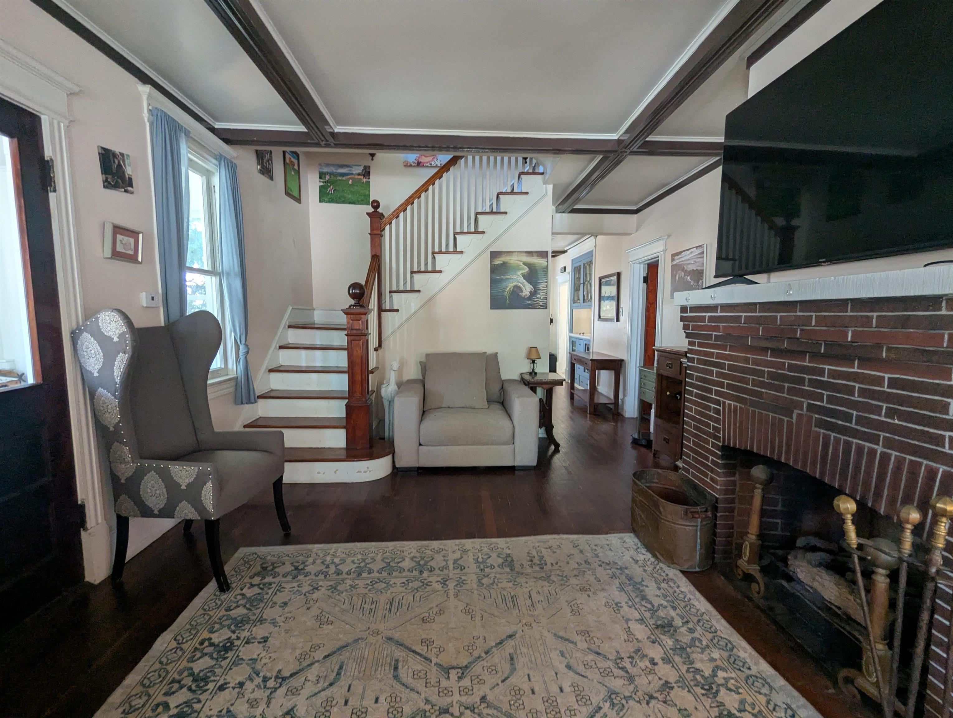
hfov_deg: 94.4
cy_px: 359
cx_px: 476
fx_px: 441
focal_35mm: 16
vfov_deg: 78.2
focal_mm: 2.35
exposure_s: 1/30
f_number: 2.2
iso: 200
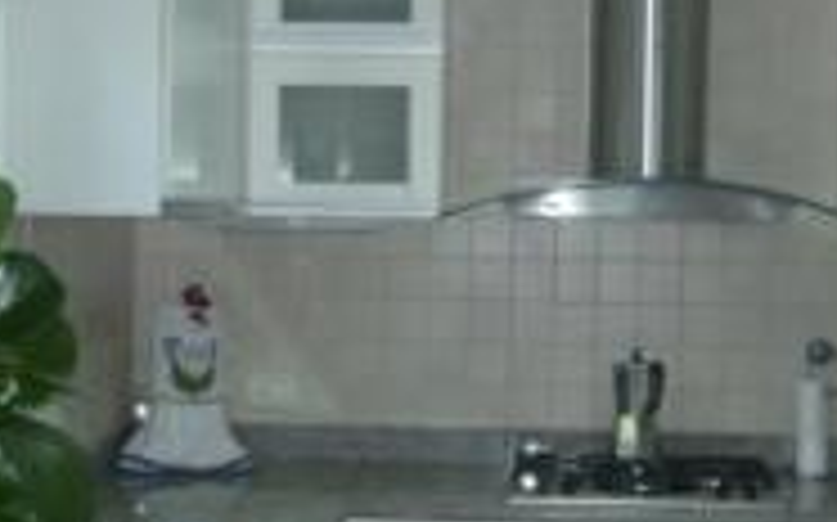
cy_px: 302
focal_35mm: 74
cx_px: 396
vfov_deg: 17.6
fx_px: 1687
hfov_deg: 27.9
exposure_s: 1/30
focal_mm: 4.6
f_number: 2.8
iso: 160
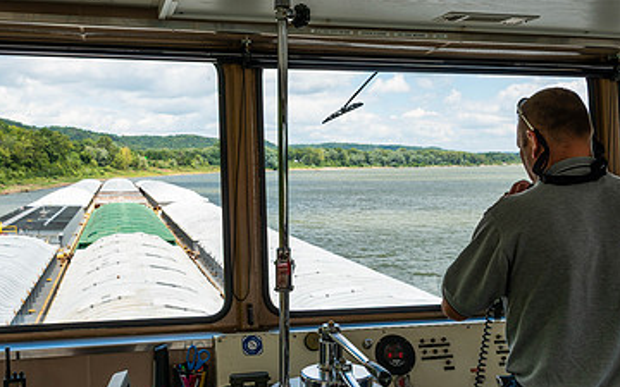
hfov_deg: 43.5
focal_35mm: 46
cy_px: 223
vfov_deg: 28.0
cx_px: 300
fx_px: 777
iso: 100
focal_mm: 28
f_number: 10
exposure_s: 1/125
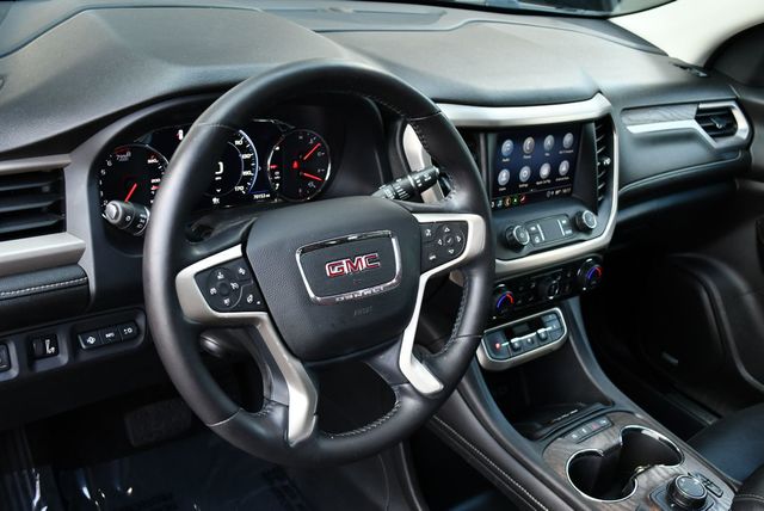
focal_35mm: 36
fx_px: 765
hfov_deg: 53.1
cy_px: 256
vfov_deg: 36.9
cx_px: 382
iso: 720
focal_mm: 18
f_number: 3.5
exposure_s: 1/250
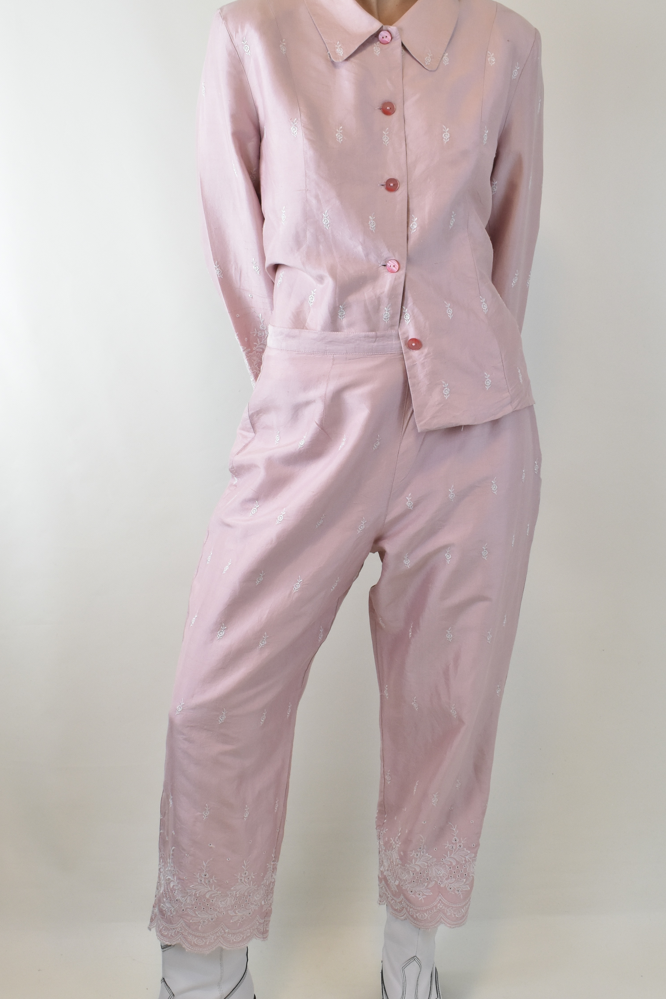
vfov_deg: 44.5
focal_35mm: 44
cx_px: 335
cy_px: 517
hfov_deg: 30.5
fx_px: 1221
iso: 1000
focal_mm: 22
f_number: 11
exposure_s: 1/50
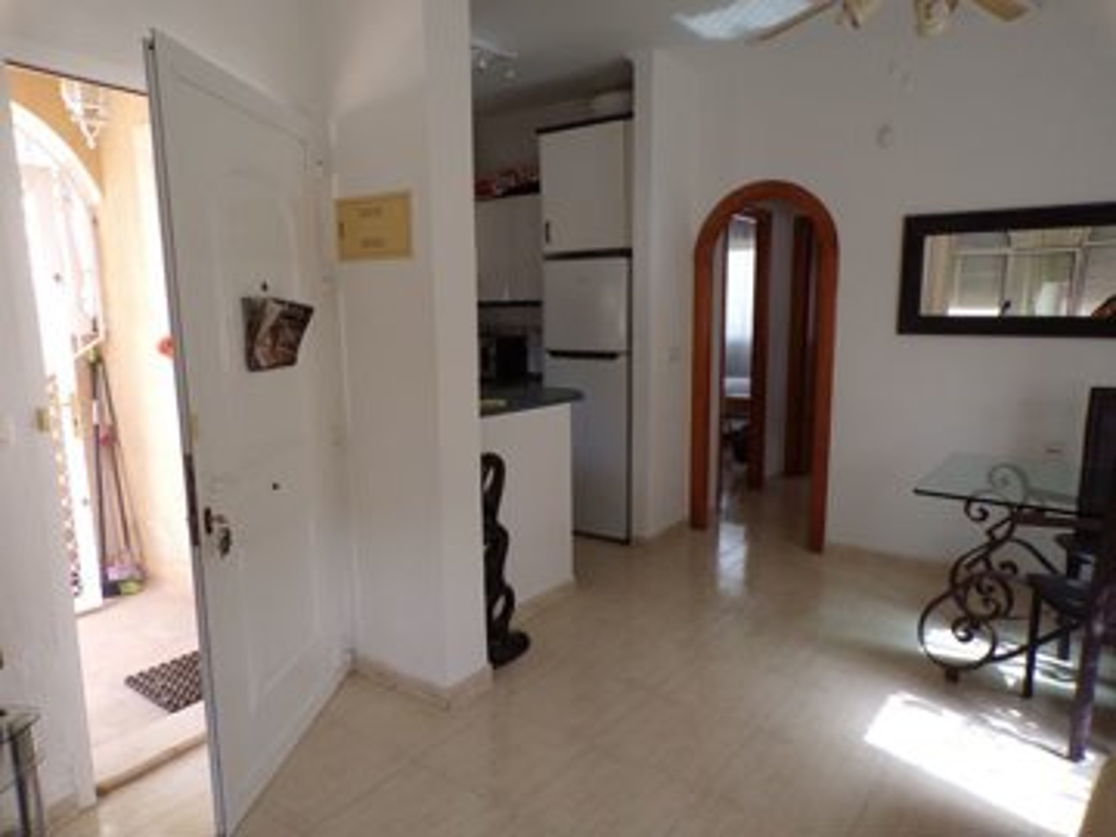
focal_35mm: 24
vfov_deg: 56.8
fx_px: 774
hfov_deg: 71.6
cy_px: 418
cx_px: 558
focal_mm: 4.3
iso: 80
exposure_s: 1/40
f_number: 4.3
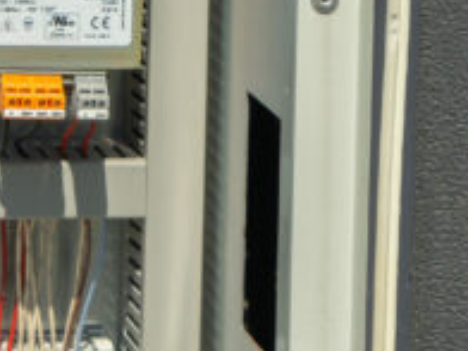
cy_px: -78
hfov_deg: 8.4
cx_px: -425
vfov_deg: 6.5
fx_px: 3055
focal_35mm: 226
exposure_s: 1/200
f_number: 8
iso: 100
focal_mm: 45
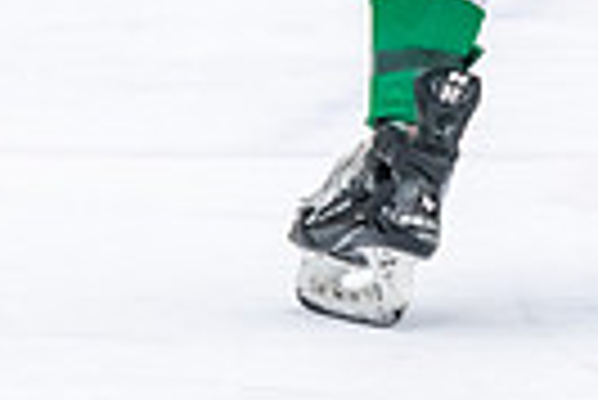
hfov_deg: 2.9
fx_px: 11657
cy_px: -430
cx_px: 647
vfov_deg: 2.0
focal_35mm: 701
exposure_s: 1/800
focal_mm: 130
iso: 4000
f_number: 2.8
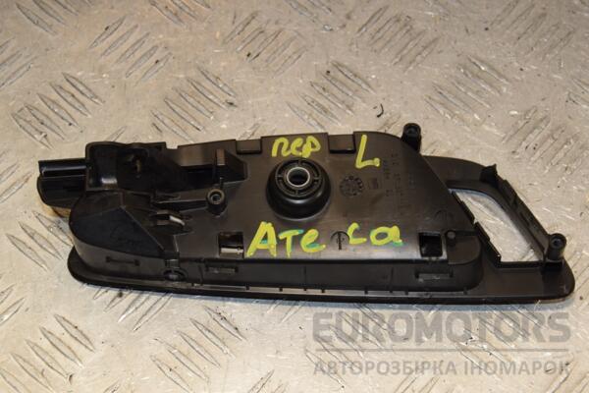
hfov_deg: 23.4
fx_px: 1423
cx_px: 294
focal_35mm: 87
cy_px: 196
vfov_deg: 15.7
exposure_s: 1/200
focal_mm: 58
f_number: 9
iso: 800
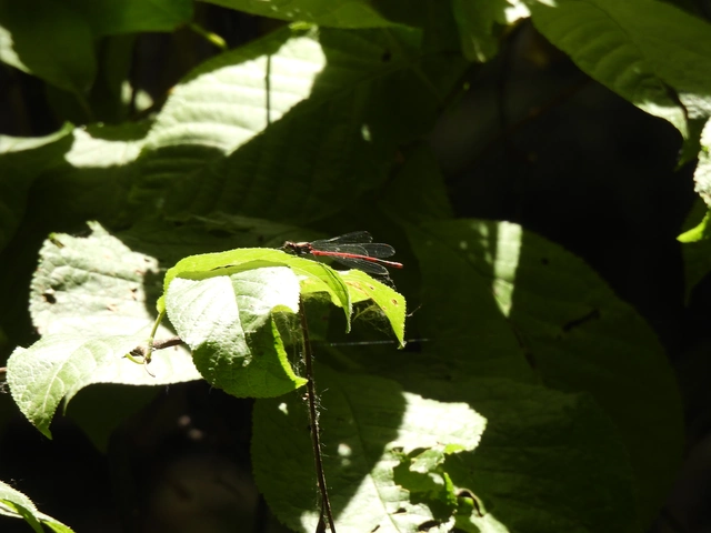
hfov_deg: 2.0
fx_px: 20540
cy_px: 266
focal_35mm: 1000
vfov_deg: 1.5
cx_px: 356
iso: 100
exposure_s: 1/160
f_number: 5.6
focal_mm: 178
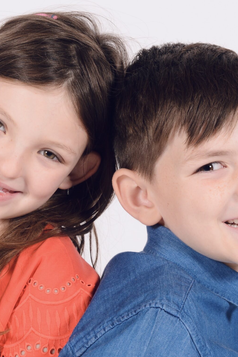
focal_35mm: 84
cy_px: 298
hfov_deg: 16.3
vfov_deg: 23.7
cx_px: 105
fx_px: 832
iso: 400
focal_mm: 50
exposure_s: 1/125
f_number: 9
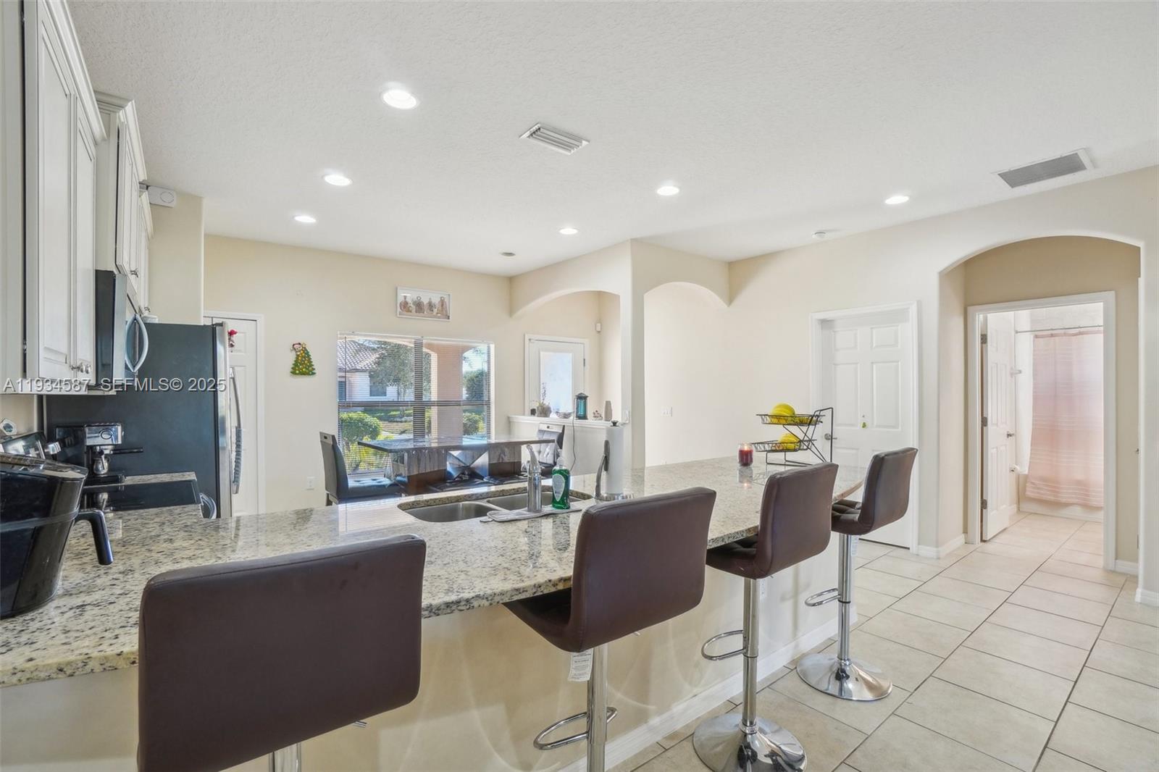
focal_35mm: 15
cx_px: 580
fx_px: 483
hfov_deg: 100.4
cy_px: 386
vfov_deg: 77.3
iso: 400
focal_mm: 10
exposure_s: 1/20
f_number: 8
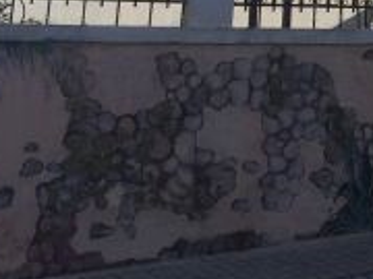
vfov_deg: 13.4
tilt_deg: +13.4
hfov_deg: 16.8
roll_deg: +1.5
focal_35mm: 103
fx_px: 1110
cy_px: -167
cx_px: 599
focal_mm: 4.15
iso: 32
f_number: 2.2
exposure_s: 1/2933
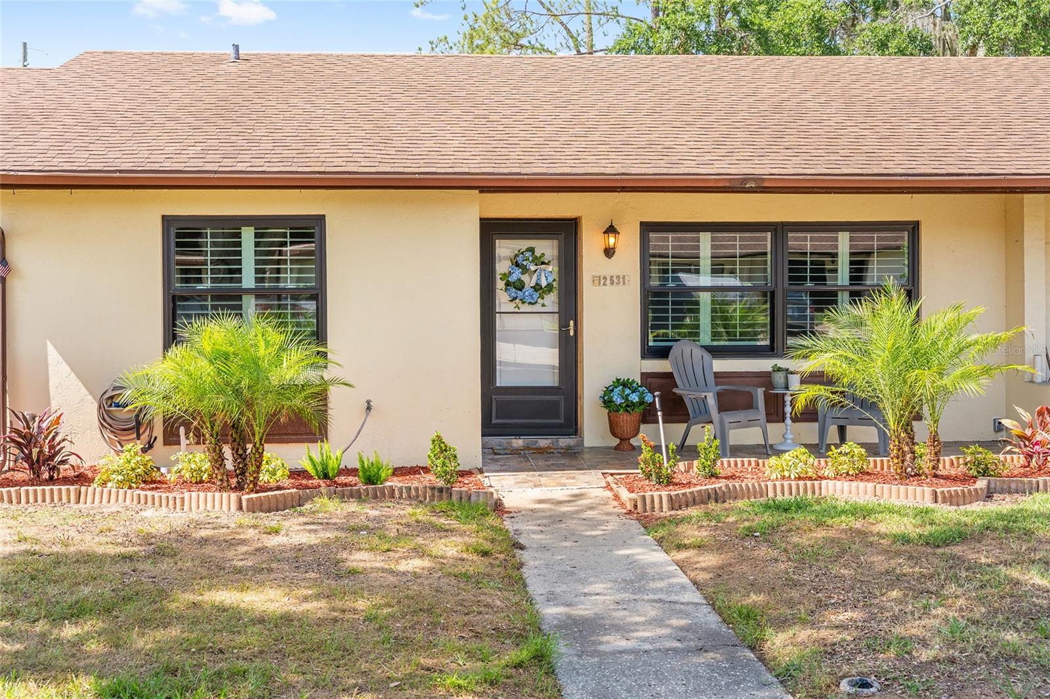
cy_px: 350
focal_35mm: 45
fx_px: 1300
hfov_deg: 44.0
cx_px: 525
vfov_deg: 30.1
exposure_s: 1/320
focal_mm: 44.6
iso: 200
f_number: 6.3
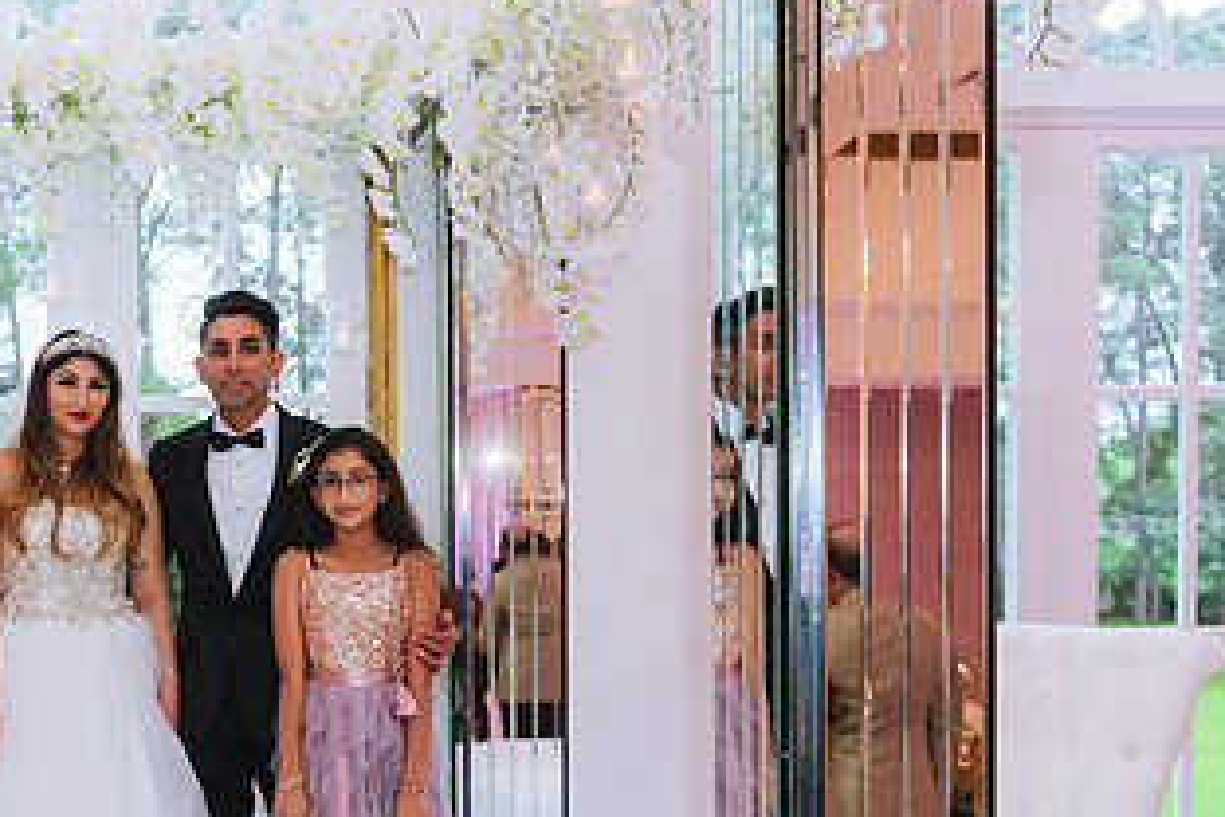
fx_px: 1667
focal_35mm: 49
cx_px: 118
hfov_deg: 37.6
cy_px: 642
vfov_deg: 27.0
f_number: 2.8
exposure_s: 1/200
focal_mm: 26
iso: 800
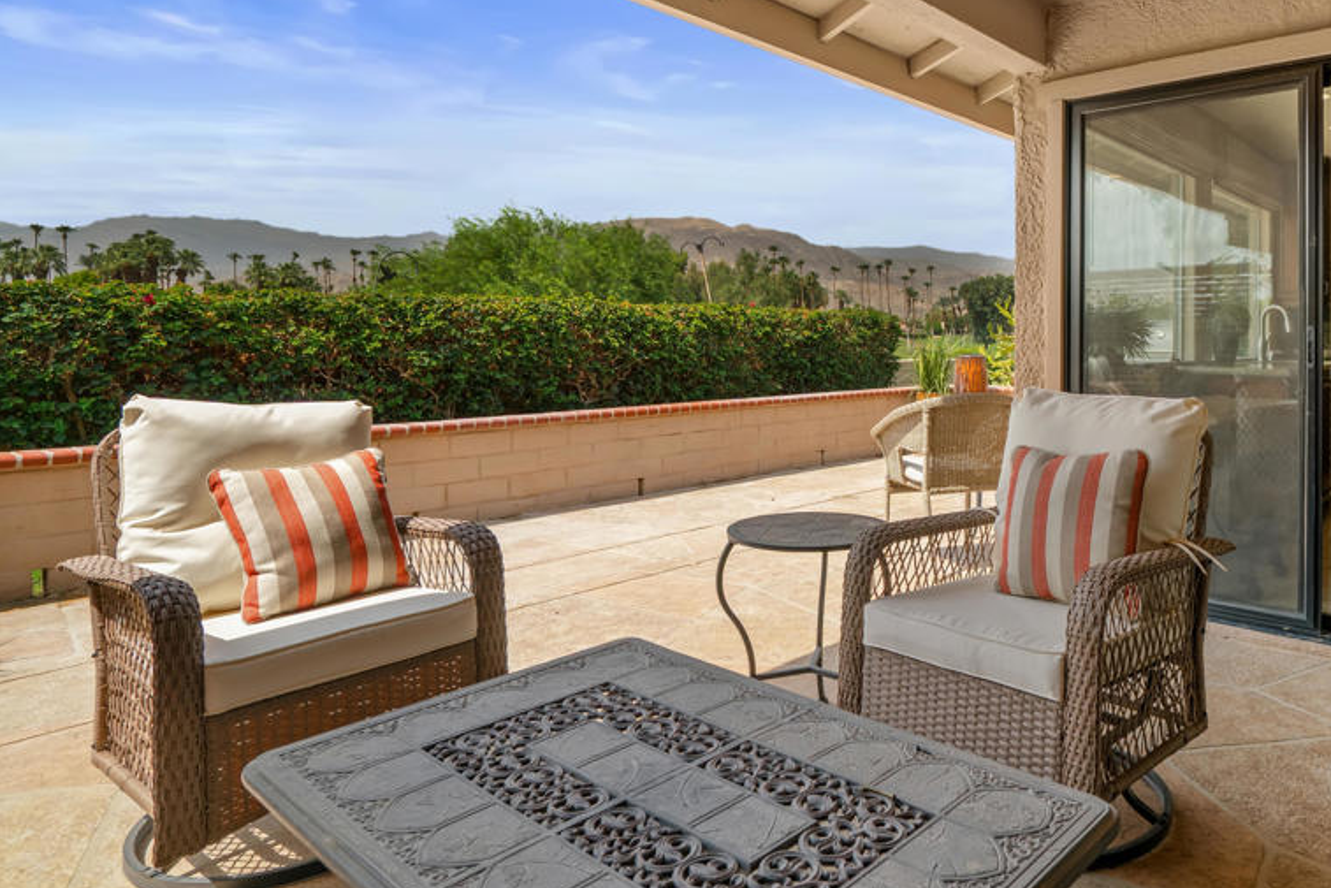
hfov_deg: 74.1
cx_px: 870
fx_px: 850
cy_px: 356
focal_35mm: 23
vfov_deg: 54.7
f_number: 8
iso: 320
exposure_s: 1/20
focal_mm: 17
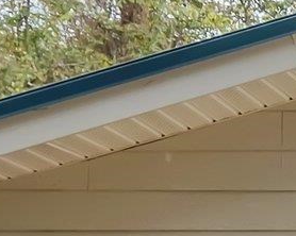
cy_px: 502
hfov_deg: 6.8
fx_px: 2180
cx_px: 974
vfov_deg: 6.0
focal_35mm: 249
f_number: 8
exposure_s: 1/160
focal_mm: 24
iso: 250
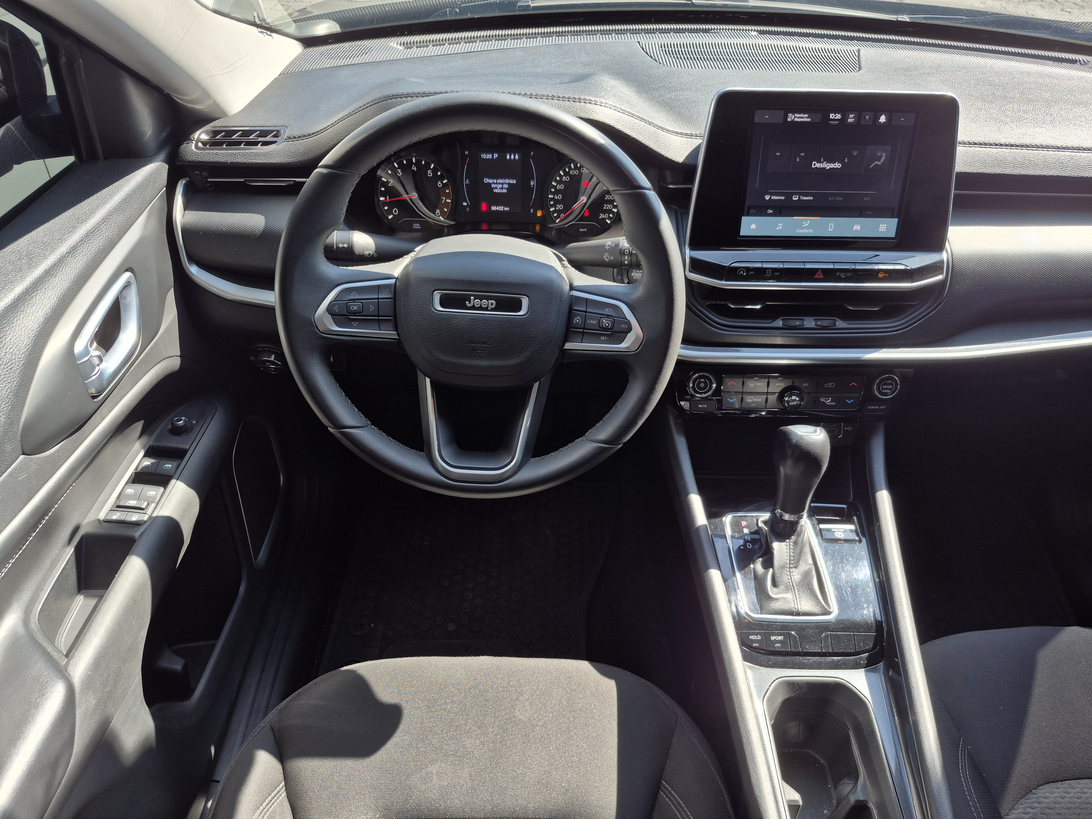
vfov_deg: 58.9
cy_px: 410
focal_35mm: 23
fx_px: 726
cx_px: 546
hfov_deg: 73.9
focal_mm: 5.4
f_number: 1.8
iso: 25
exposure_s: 1/195
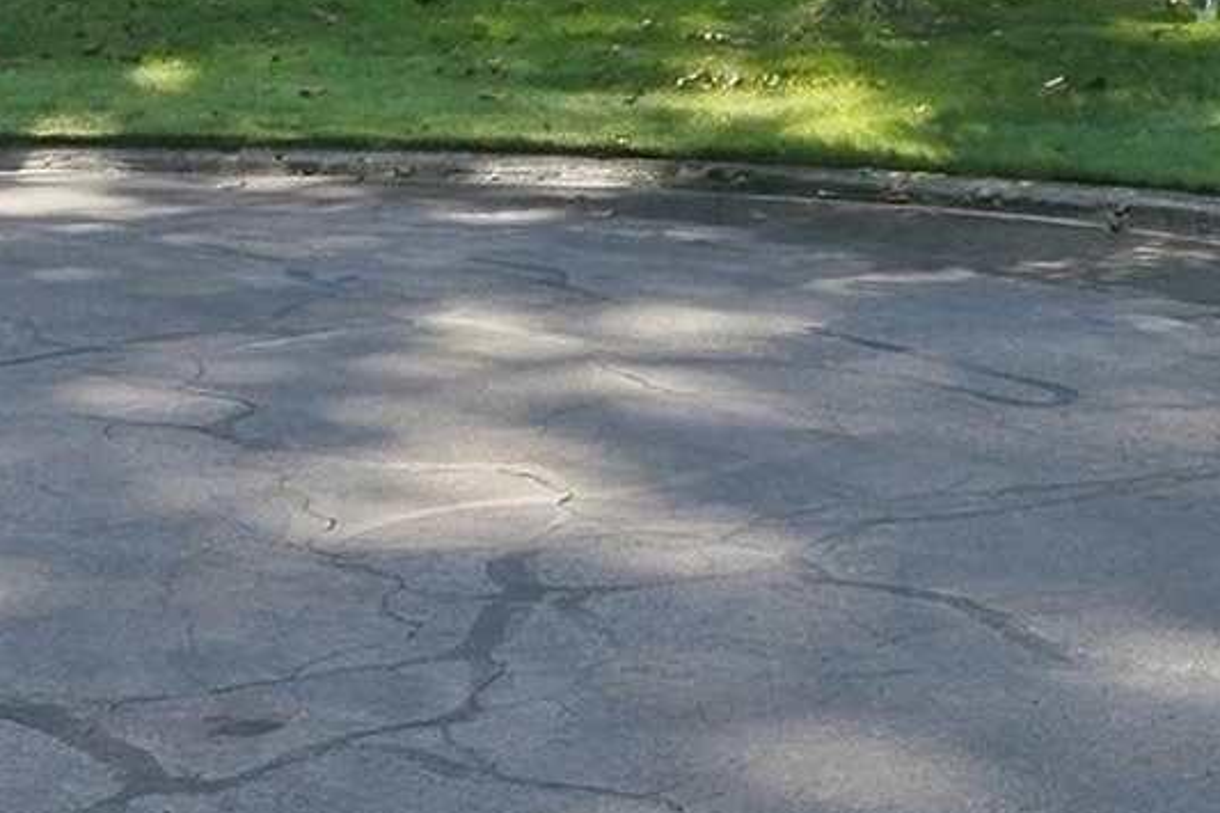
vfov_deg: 13.3
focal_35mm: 99
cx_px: 1957
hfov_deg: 17.8
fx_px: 3369
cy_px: -197
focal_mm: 11.5
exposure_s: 1/125
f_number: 8
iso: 200
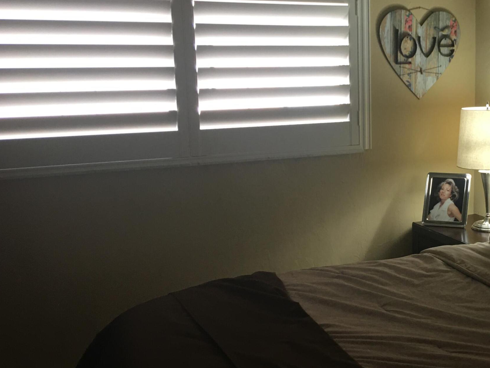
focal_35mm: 50
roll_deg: +0.7
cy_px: 157
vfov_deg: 29.1
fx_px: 708
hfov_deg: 36.7
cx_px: 401
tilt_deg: -7.2
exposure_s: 1/15
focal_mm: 4.15
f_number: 2.2
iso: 32
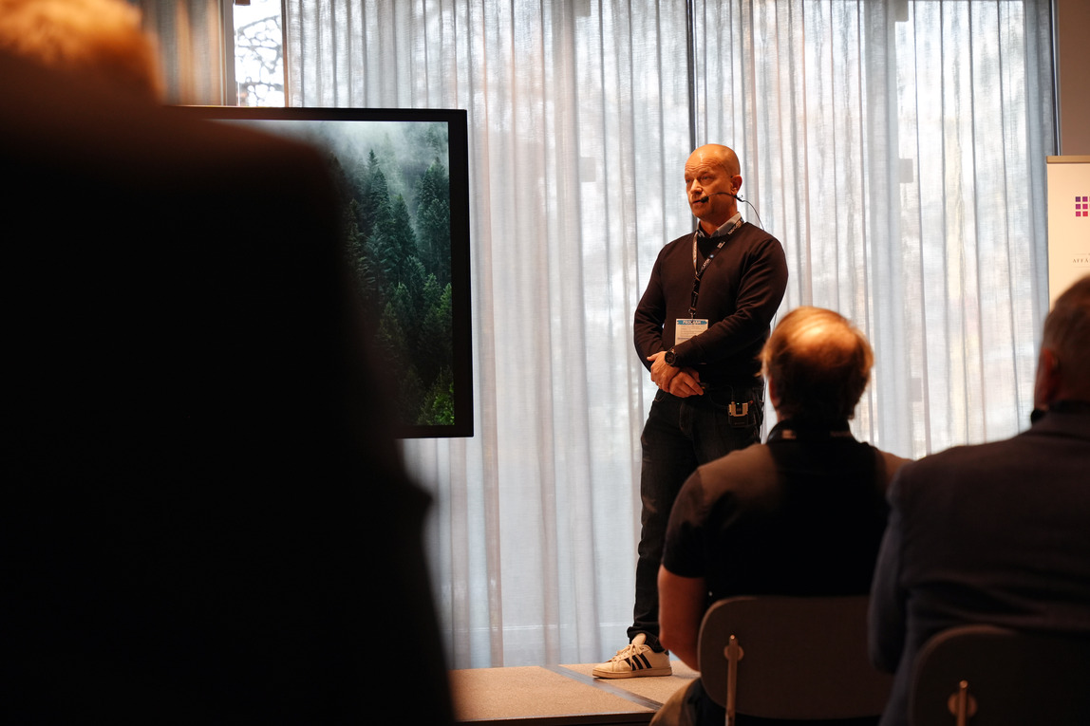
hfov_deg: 28.8
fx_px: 2119
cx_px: 545
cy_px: 363
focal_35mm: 70
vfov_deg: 19.5
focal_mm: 70
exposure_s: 1/160
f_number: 4
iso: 1250
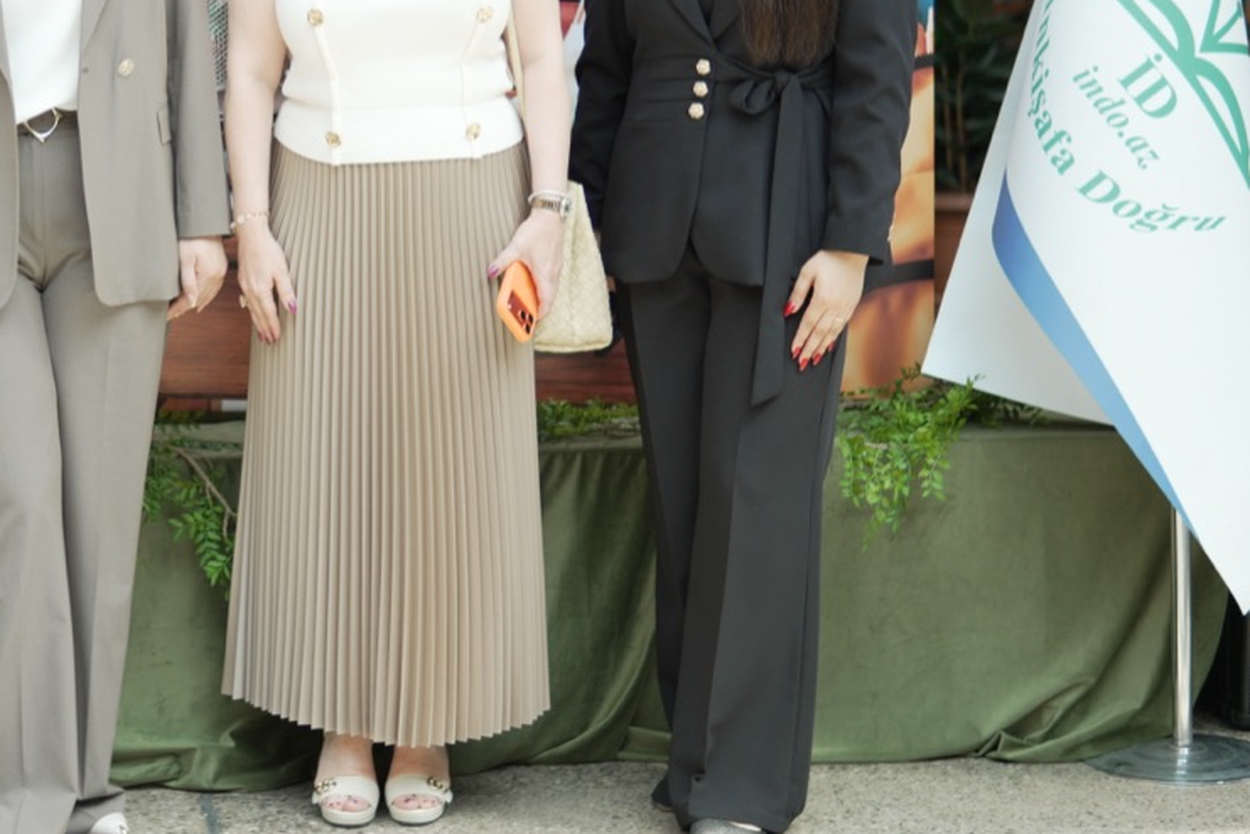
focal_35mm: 85
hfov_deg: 23.2
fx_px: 2951
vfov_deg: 15.9
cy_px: 129
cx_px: 106
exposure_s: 1/400
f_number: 1.4
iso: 125
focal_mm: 30
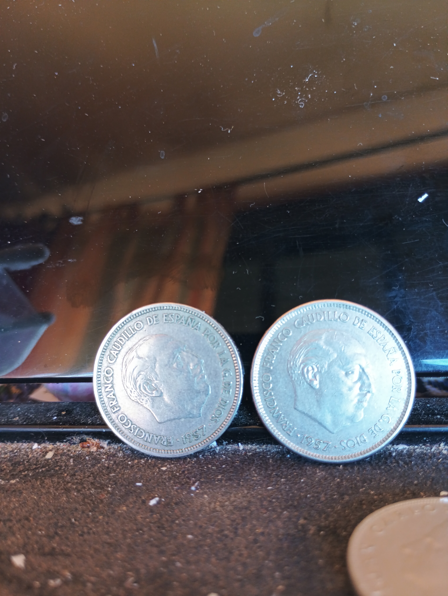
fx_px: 482
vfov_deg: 63.4
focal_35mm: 28
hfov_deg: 49.9
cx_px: 224
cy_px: 298
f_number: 1.8
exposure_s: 1/33.3
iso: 531
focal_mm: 4.26
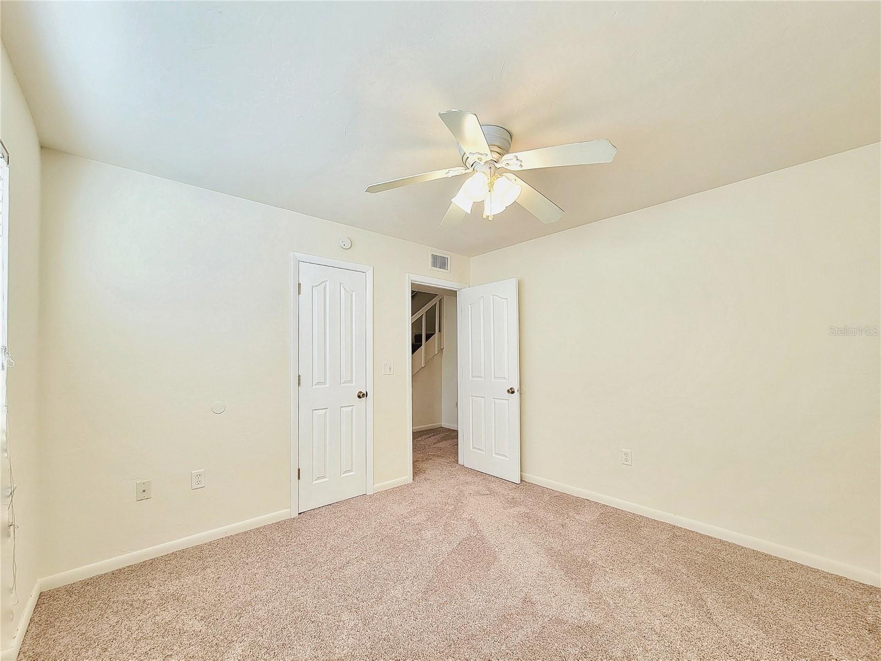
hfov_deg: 106.2
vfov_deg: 89.9
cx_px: 440
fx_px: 331
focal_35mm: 13
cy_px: 330
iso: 50
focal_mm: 2.2
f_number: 2.2
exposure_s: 1/60.2
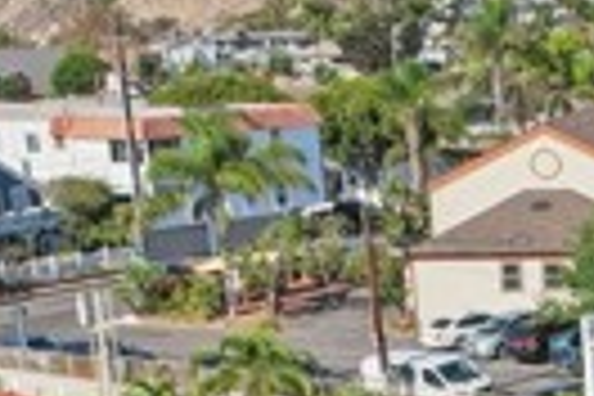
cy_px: 585
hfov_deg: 17.5
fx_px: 1765
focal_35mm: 107
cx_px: 850
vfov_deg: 12.2
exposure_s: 1/3000
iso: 150
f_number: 2.8
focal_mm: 8.4
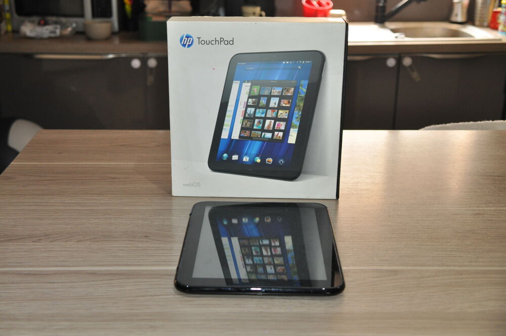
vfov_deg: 28.0
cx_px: 253
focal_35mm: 48
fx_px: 674
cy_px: 168
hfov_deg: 41.2
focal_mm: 32
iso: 800
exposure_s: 1/80
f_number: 4.2
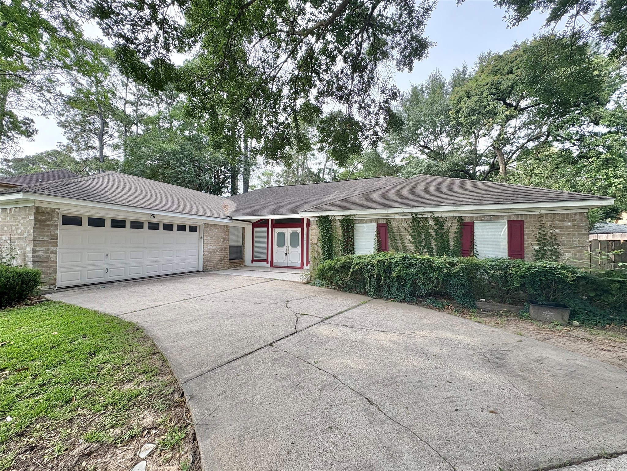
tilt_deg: +1.8
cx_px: 314
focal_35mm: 14
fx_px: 254
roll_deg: -0.7
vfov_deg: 85.7
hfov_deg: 102.1
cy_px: 236
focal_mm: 2.22
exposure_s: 1/203
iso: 64
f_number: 2.2
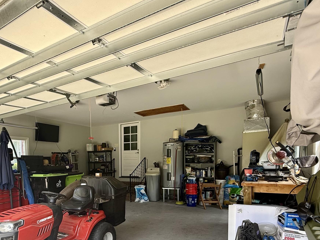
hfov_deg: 69.6
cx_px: 108
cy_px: 176
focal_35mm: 24
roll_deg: +0.9
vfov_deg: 54.5
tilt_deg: -3.0
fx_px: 222
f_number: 2.2
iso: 80
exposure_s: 1/99
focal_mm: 2.22
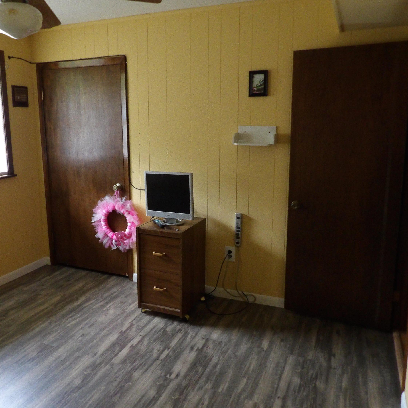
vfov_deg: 55.6
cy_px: 199
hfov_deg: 55.4
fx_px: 387
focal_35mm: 29
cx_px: 175
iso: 498
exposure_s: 1/17
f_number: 3.2
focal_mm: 4.3
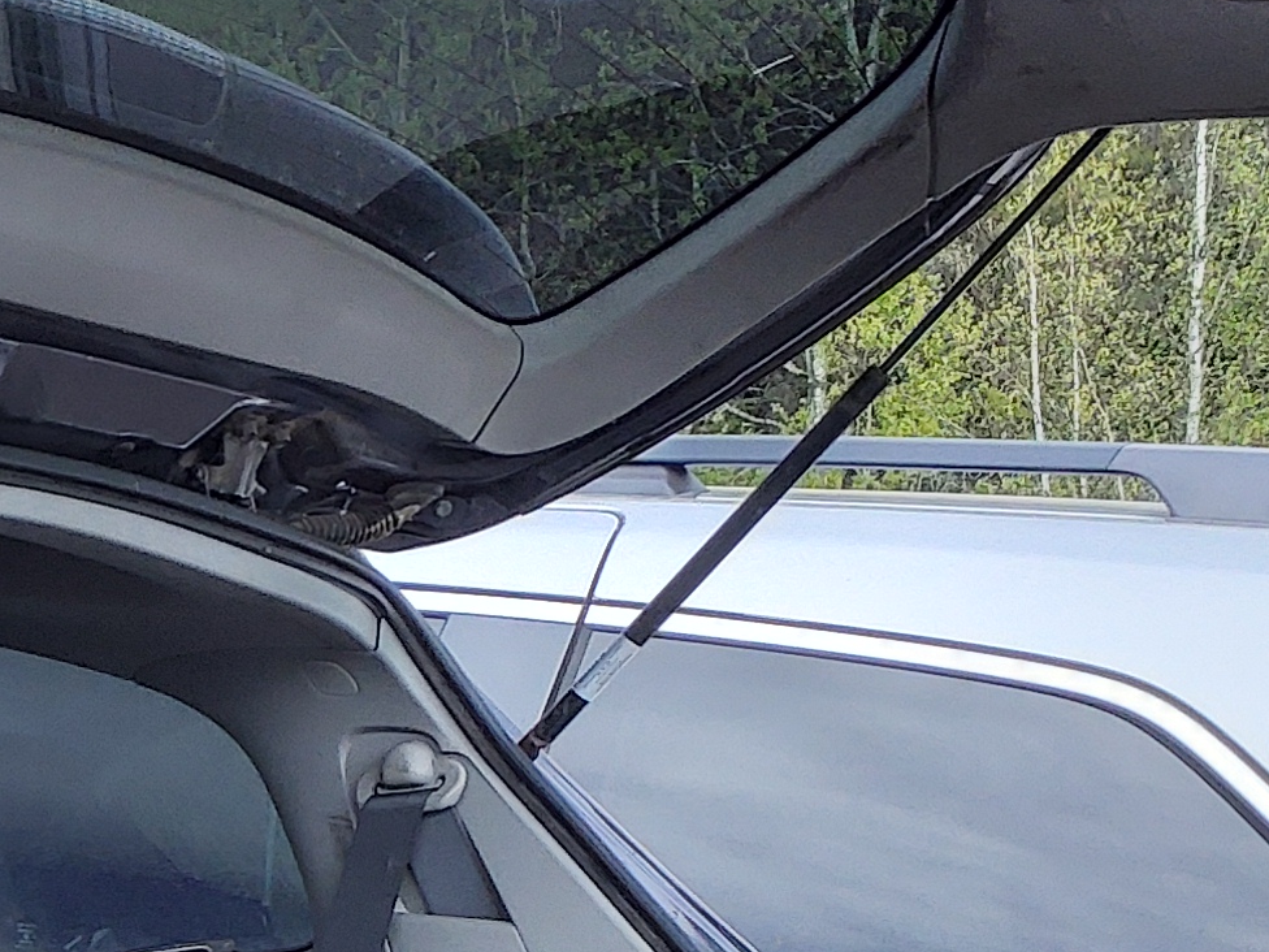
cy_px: 1505
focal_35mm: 110
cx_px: -999
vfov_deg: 12.7
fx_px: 4033
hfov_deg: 15.4
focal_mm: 3.58
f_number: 1.9
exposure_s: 1/210
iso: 40
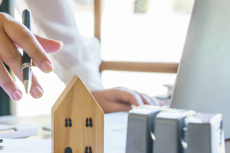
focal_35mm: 84
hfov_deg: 24.0
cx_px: 62
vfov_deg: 16.2
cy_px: 91
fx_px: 537
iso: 800
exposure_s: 1/100
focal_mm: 50
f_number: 4
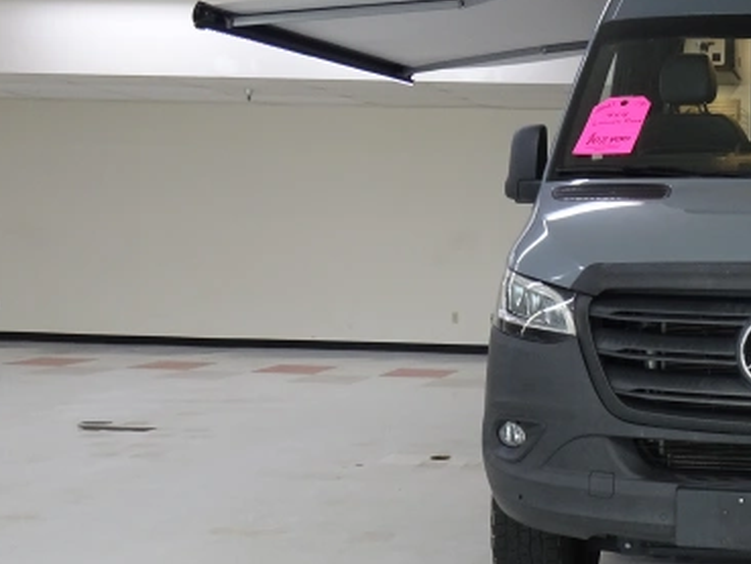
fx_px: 1129
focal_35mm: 52
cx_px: 751
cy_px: 352
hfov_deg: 33.6
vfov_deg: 28.0
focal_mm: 4.1
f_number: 3.5
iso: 160
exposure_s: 1/30
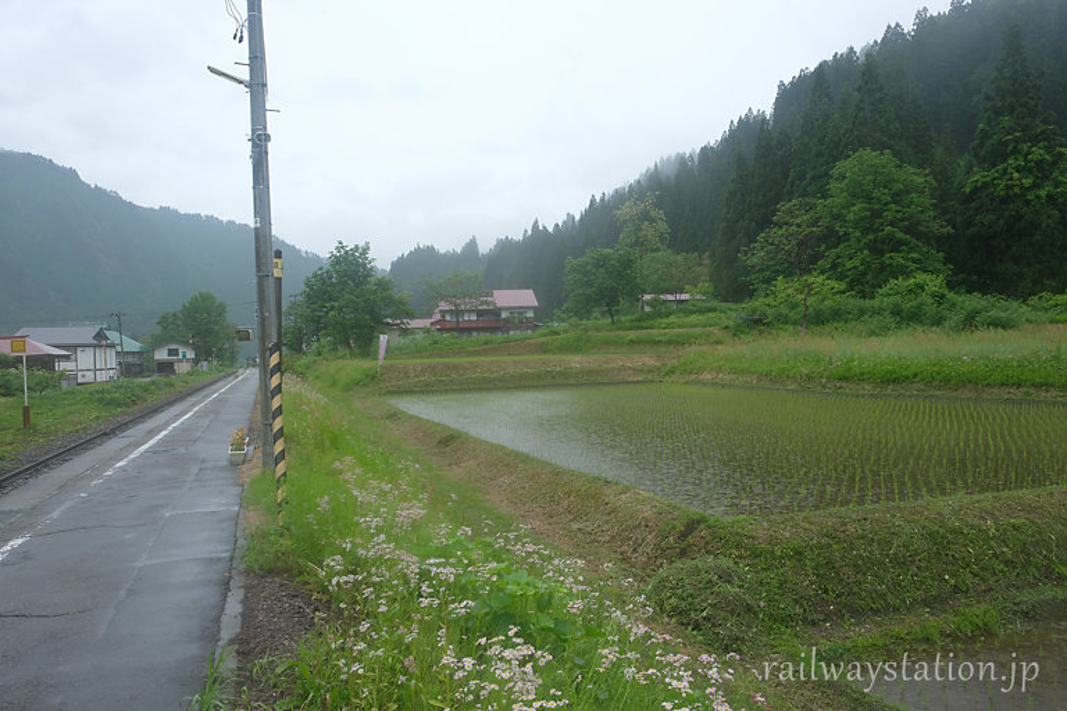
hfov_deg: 73.7
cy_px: 356
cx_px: 534
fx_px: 711
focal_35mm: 24
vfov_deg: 53.1
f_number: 10
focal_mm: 16
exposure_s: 1/30
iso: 125
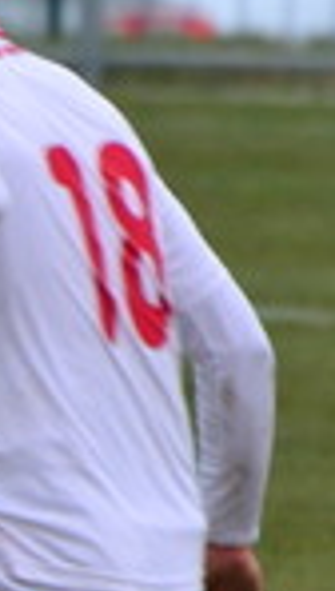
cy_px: 463
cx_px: -794
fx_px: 39761
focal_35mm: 2535
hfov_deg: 0.5
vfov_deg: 0.9
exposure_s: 1/400
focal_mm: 300
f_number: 5.6
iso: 500
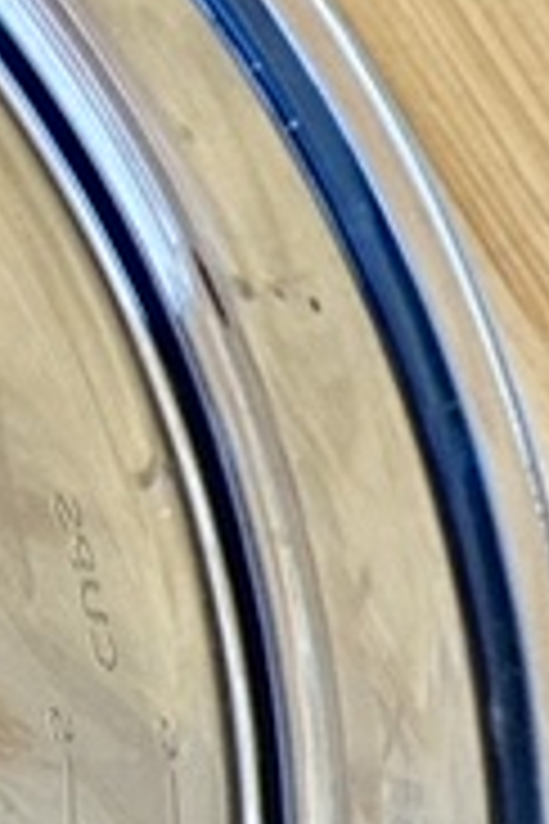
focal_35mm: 447
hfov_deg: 3.0
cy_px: 707
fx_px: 10224
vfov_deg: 4.6
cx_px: -1058
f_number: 2.8
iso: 125
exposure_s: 1/40
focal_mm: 9
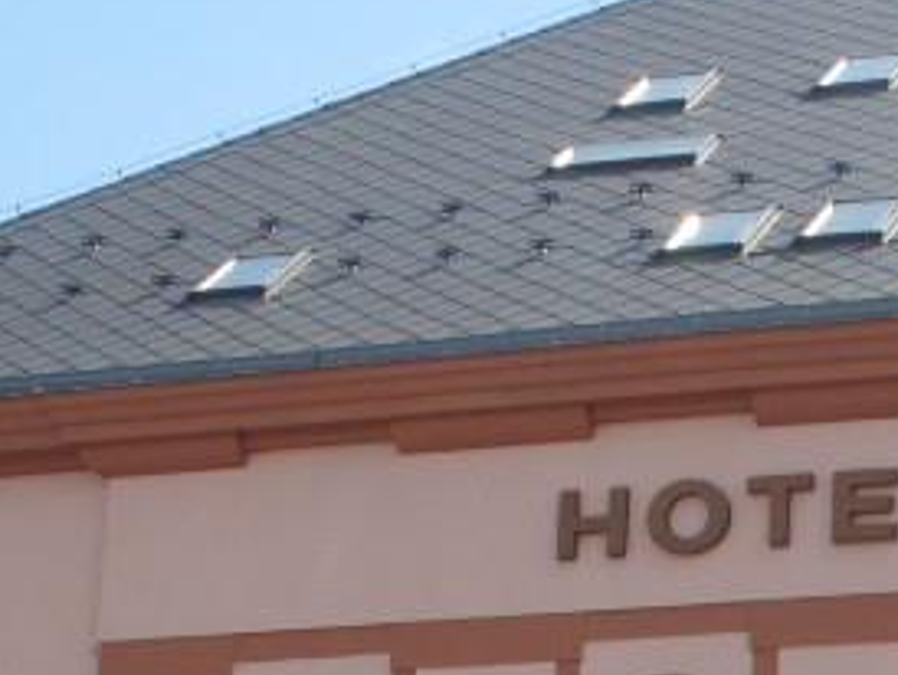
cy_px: 999
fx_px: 3687
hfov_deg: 13.5
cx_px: 1045
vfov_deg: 10.1
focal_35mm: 142
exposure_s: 1/125
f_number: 8.4
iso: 80
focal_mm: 6.3
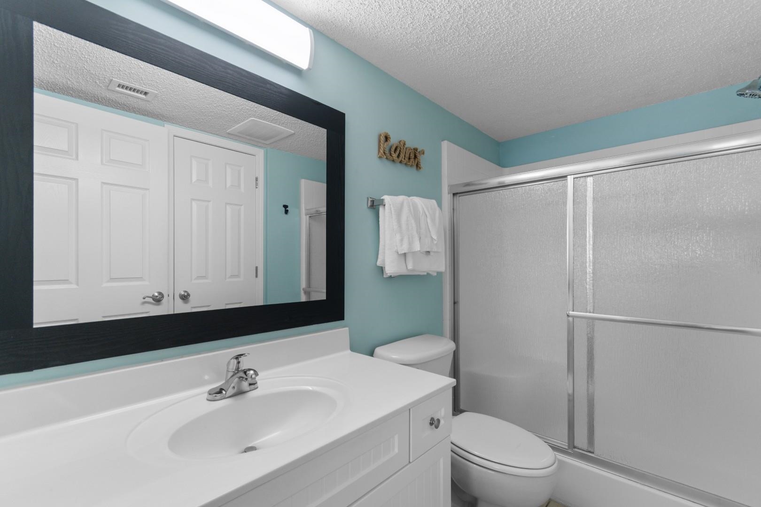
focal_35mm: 15
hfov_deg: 100.4
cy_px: 254
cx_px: 380
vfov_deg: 77.3
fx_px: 317
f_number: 4.5
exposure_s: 1/6
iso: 100
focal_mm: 10
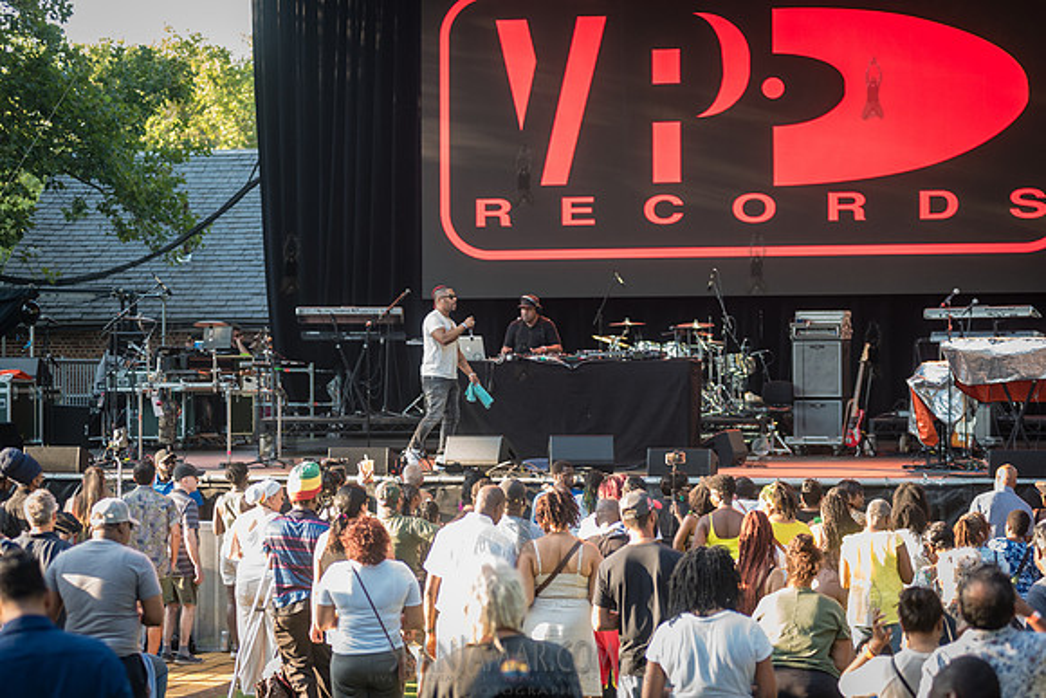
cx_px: 523
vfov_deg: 14.8
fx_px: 2692
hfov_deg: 22.0
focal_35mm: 93
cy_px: 349
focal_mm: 92
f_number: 3.2
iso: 500
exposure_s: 1/160
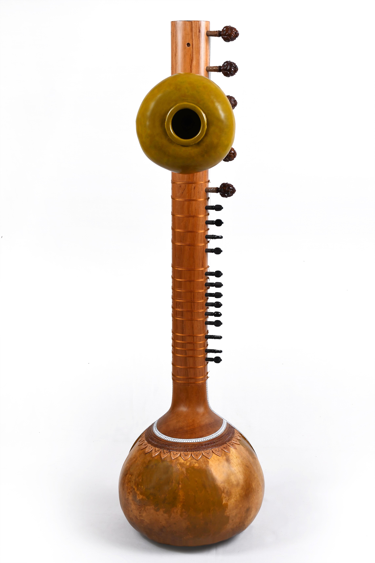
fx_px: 750
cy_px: 282
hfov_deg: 28.1
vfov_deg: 41.1
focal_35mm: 48
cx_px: 188
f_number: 9
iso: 250
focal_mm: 32
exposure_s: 1/125
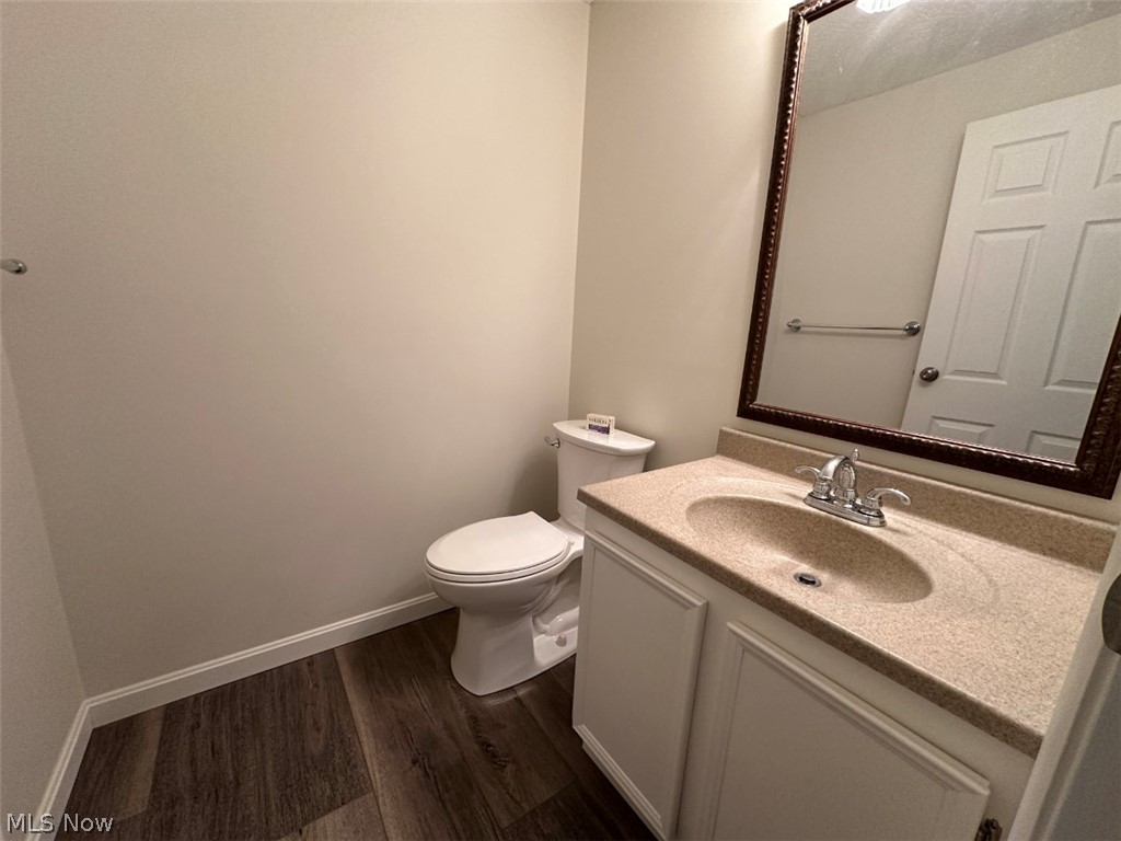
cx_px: 560
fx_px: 453
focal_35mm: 14
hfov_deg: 102.1
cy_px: 420
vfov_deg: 85.7
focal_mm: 2.2
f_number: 2.2
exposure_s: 1/120
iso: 320
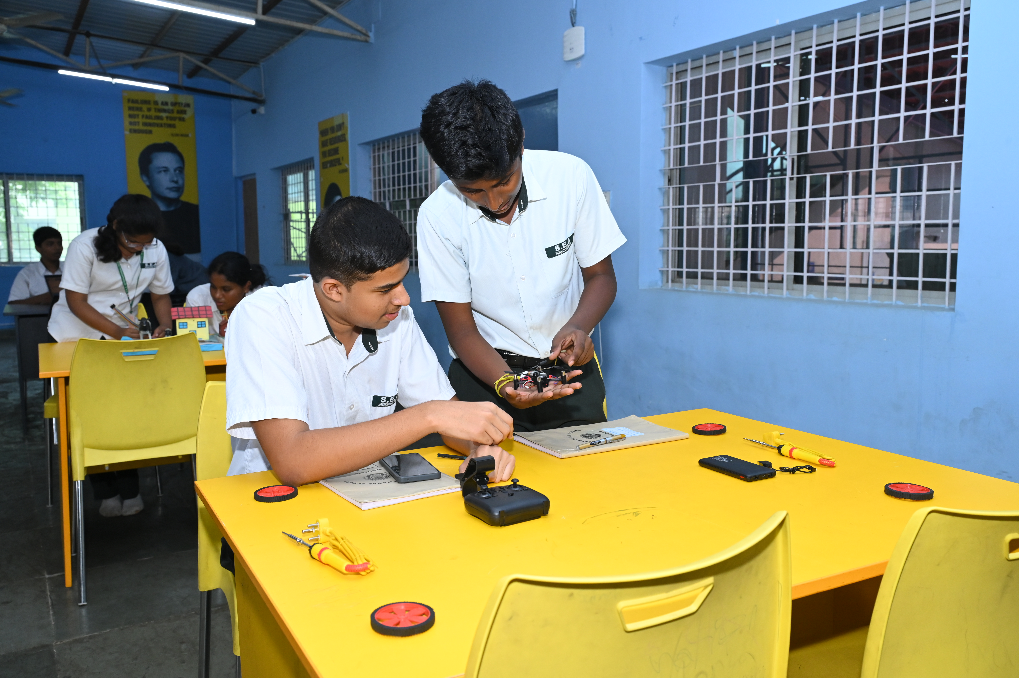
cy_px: 339
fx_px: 849
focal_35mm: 30
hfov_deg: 62.0
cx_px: 510
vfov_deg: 43.6
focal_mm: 30
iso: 1600
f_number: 6.3
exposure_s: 1/160
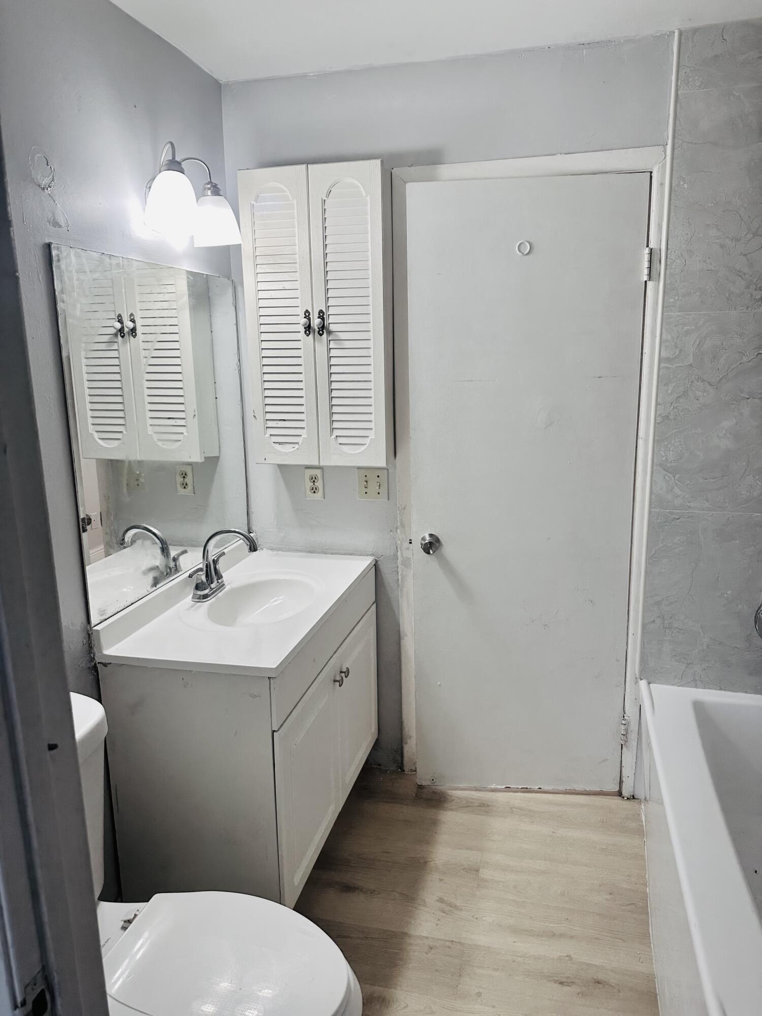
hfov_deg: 56.8
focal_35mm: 24
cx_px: 381
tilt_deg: -12.5
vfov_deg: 71.6
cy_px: 508
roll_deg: +0.6
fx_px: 704
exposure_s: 1/120
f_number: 1.78
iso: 125
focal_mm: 6.86
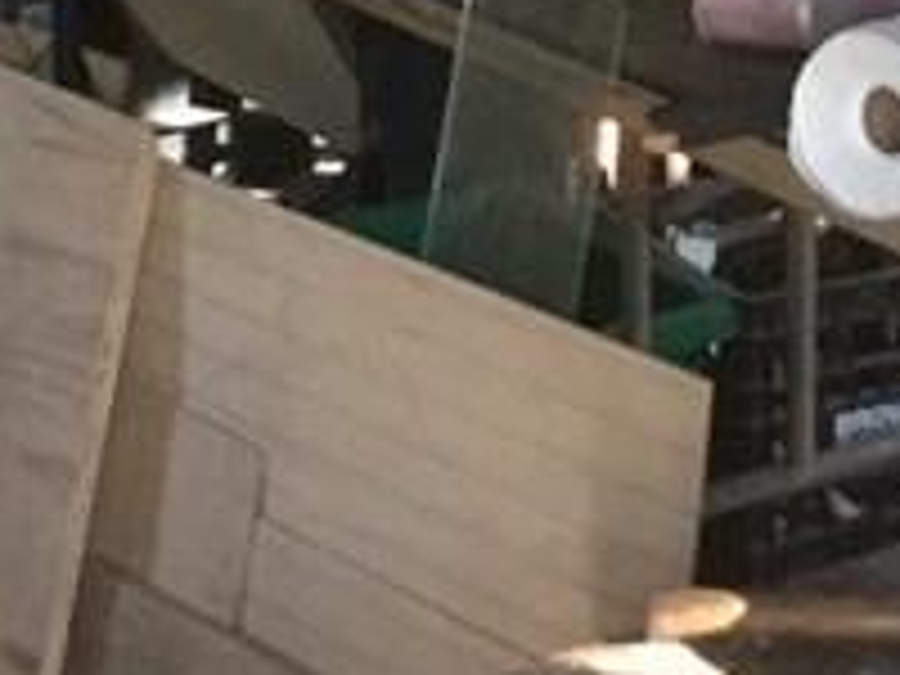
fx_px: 4134
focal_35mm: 159
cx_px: 716
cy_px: -855
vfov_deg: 8.6
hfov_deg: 12.4
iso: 200
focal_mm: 3.3
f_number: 2.4
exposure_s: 1/30
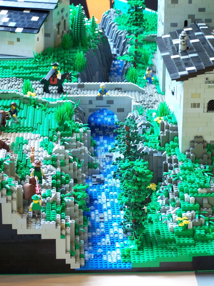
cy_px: 143
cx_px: 107
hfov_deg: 14.1
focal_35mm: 105
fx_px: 865
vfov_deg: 18.7
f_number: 3.2
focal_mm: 17.5
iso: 80
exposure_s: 1/8
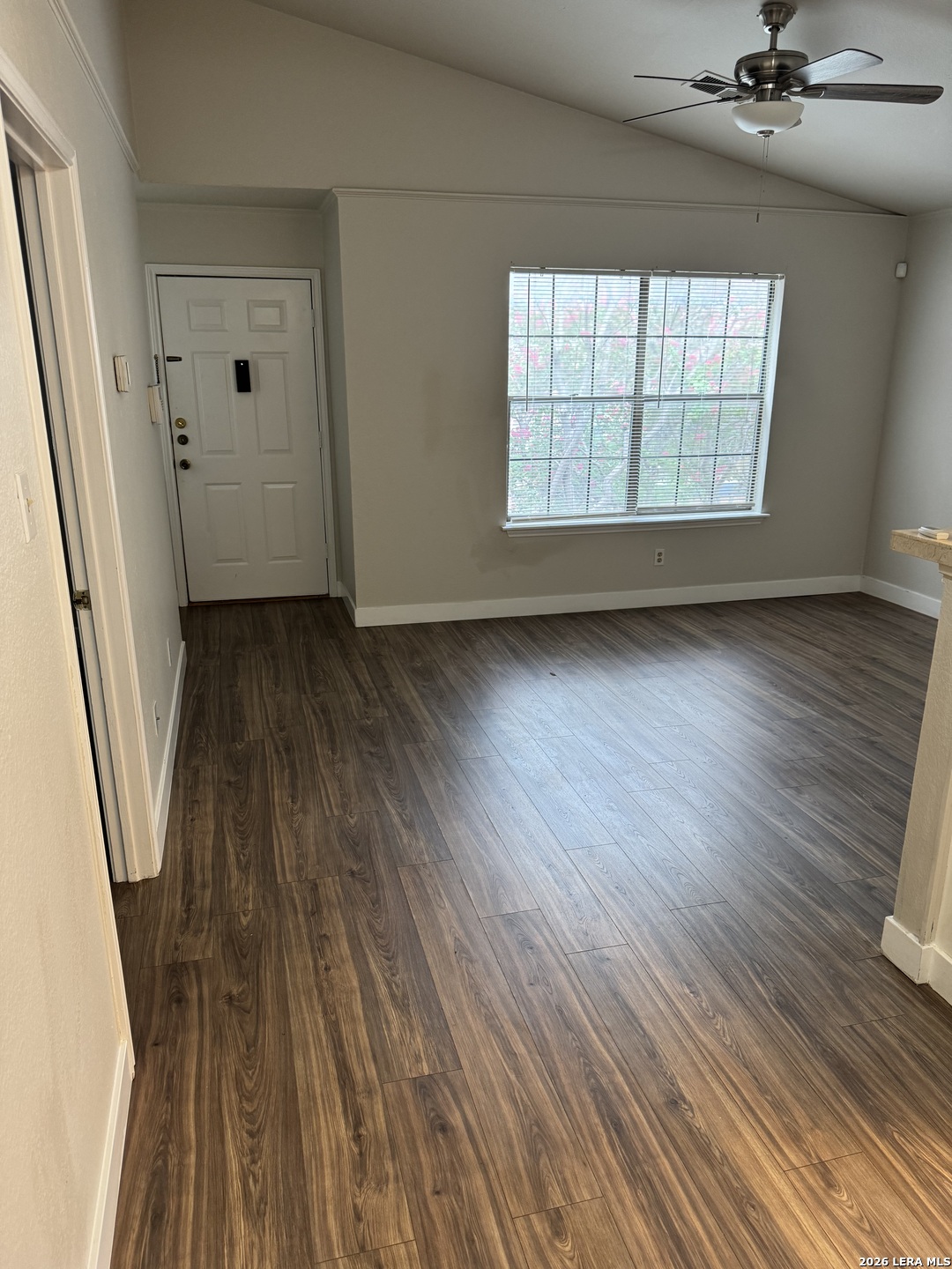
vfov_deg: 71.6
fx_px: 880
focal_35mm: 24
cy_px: 634
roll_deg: -0.2
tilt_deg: -17.1
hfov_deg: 56.8
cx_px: 476
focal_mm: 6.76
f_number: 1.78
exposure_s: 1/60
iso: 200
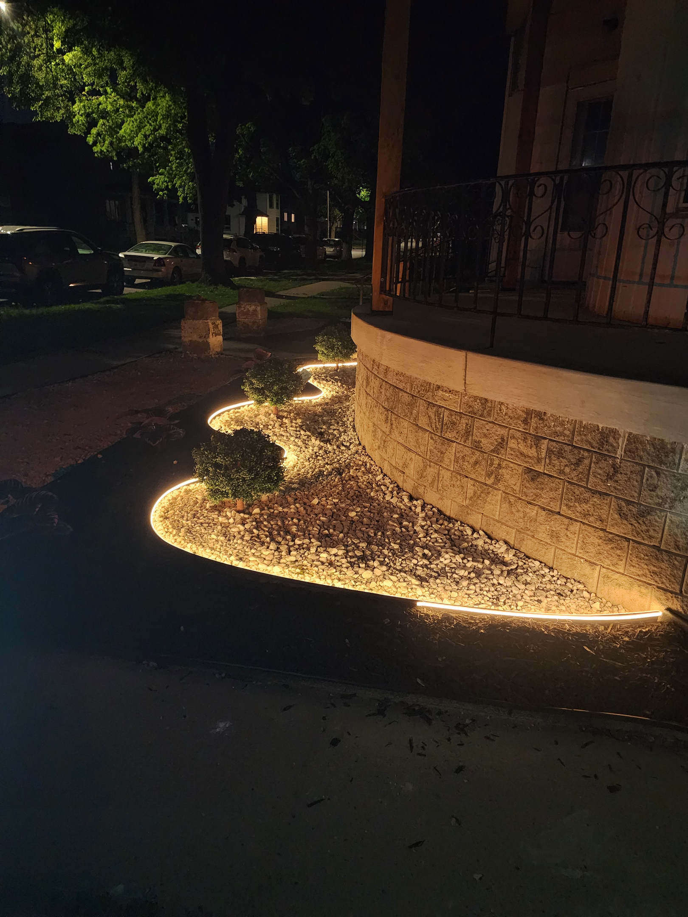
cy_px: 458
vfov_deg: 73.9
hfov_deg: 58.9
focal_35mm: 23
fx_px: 610
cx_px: 344
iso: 1000
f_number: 1.8
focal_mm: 6.4
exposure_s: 1/24
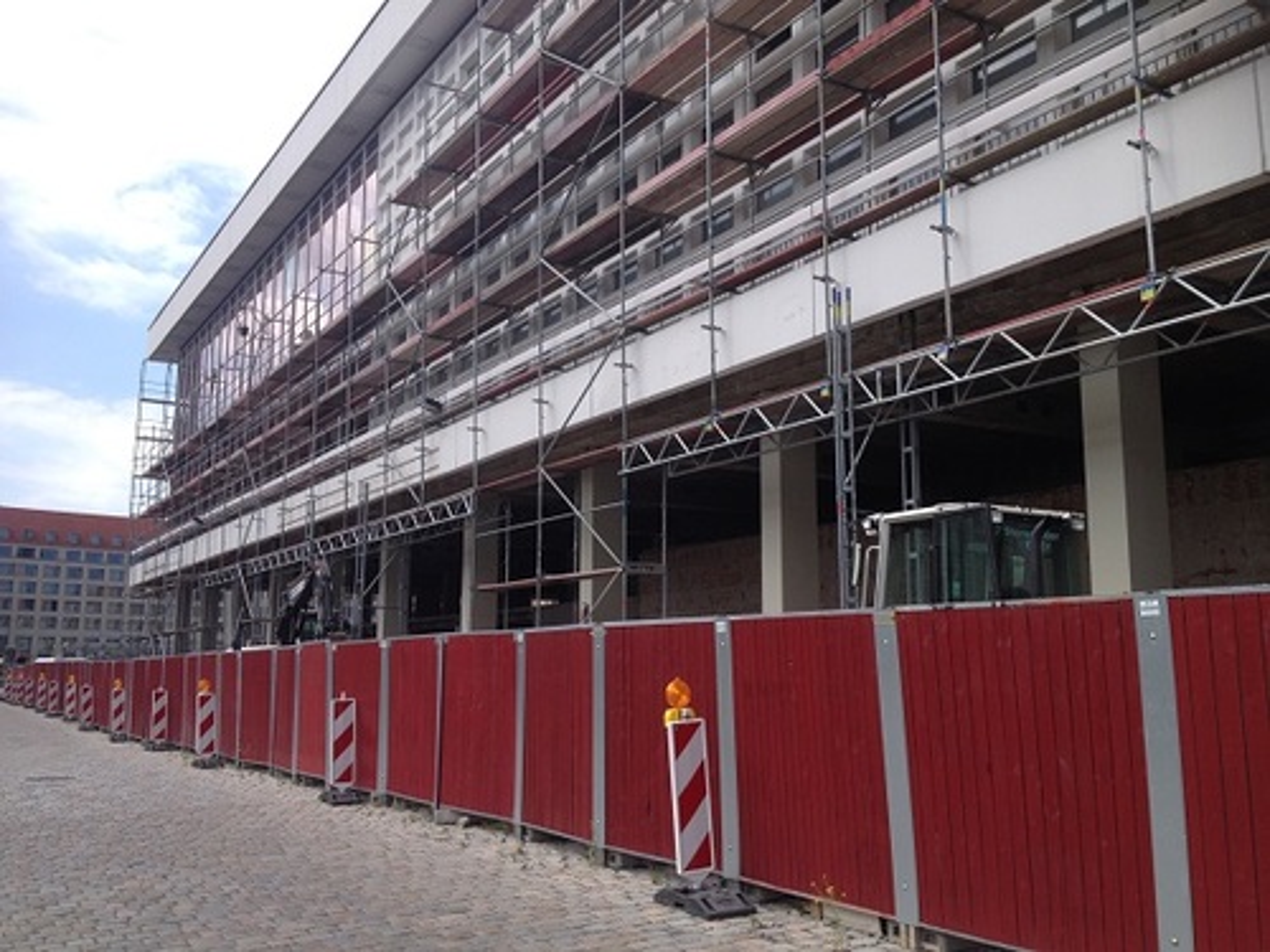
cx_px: 635
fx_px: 1284
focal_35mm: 35
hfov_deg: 52.6
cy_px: 476
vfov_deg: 40.7
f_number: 2.4
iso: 50
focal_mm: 4.28
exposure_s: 1/1175
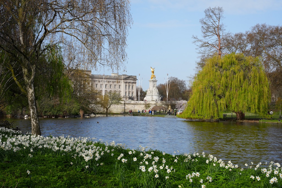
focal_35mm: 59
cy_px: 94
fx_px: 461
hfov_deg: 34.0
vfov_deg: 23.1
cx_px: 141
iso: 100
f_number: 10
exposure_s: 1/160
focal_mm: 58.8
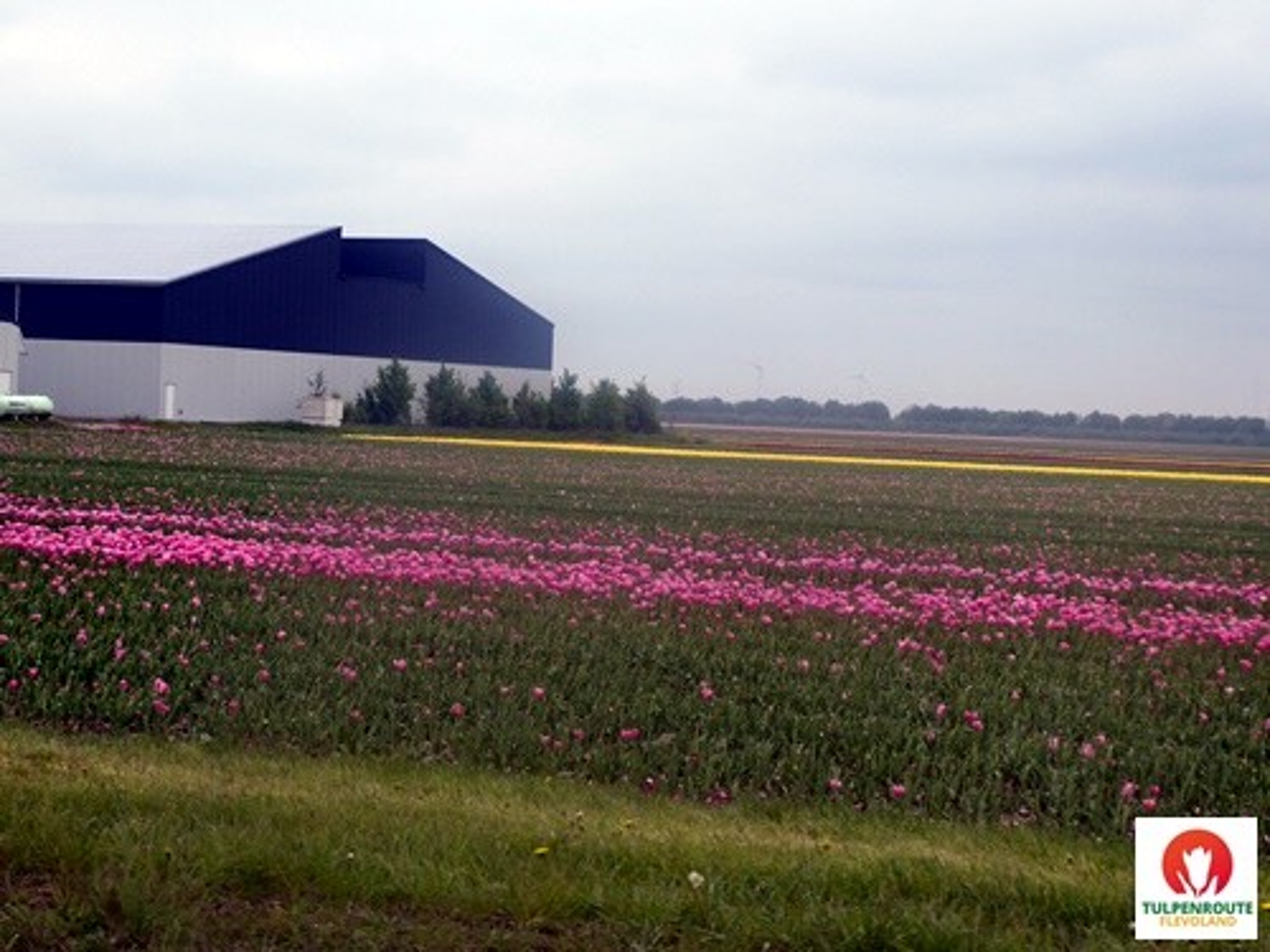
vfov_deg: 17.4
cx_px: 635
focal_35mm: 85
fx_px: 3119
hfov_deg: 23.0
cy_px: 476
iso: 80
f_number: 4.7
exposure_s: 1/250
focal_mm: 14.1
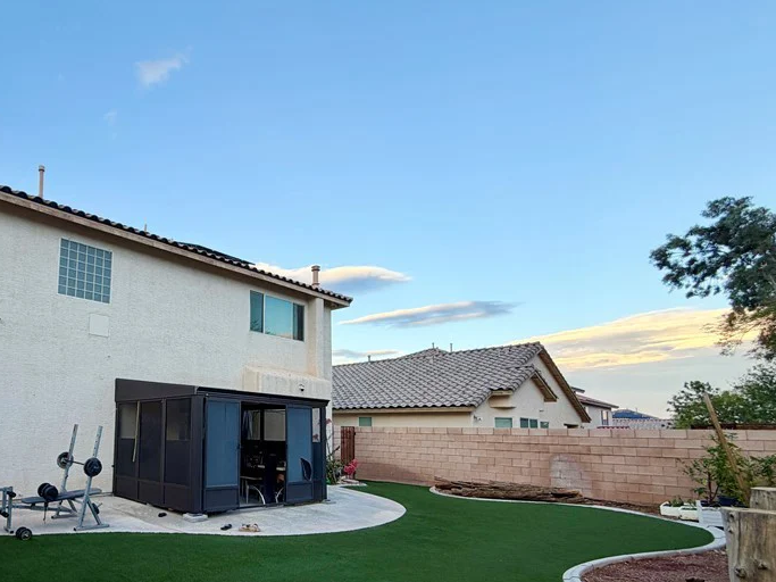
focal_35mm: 21
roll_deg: -0.8
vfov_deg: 62.1
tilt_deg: +5.1
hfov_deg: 73.9
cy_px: 381
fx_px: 471
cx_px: 203
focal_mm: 2.22
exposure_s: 1/230
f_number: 2.2
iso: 40
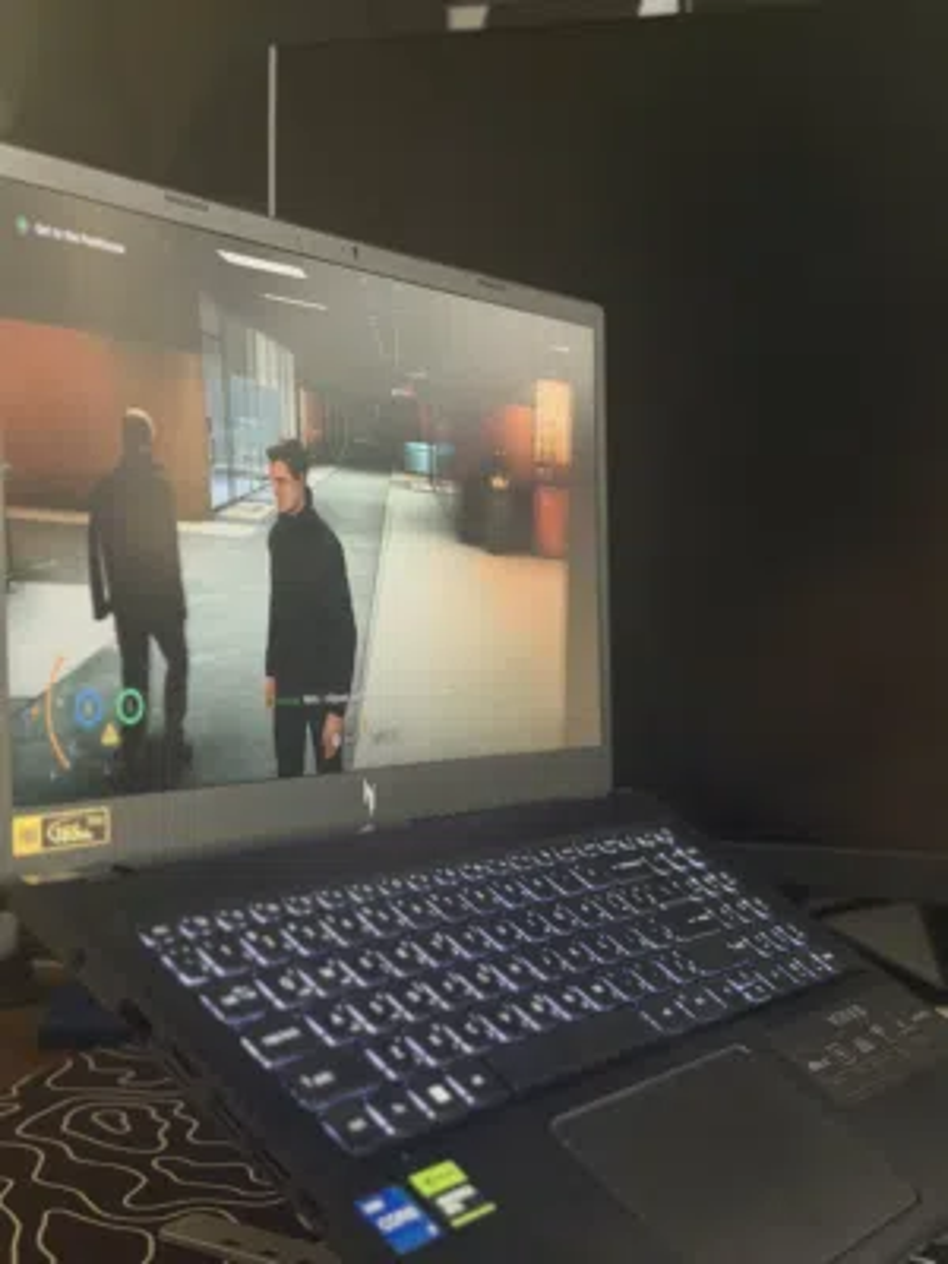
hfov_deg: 30.3
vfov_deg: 39.7
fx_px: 1753
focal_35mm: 48
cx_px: 474
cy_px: 632
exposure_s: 1/40
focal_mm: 6.76
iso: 500
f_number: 1.78
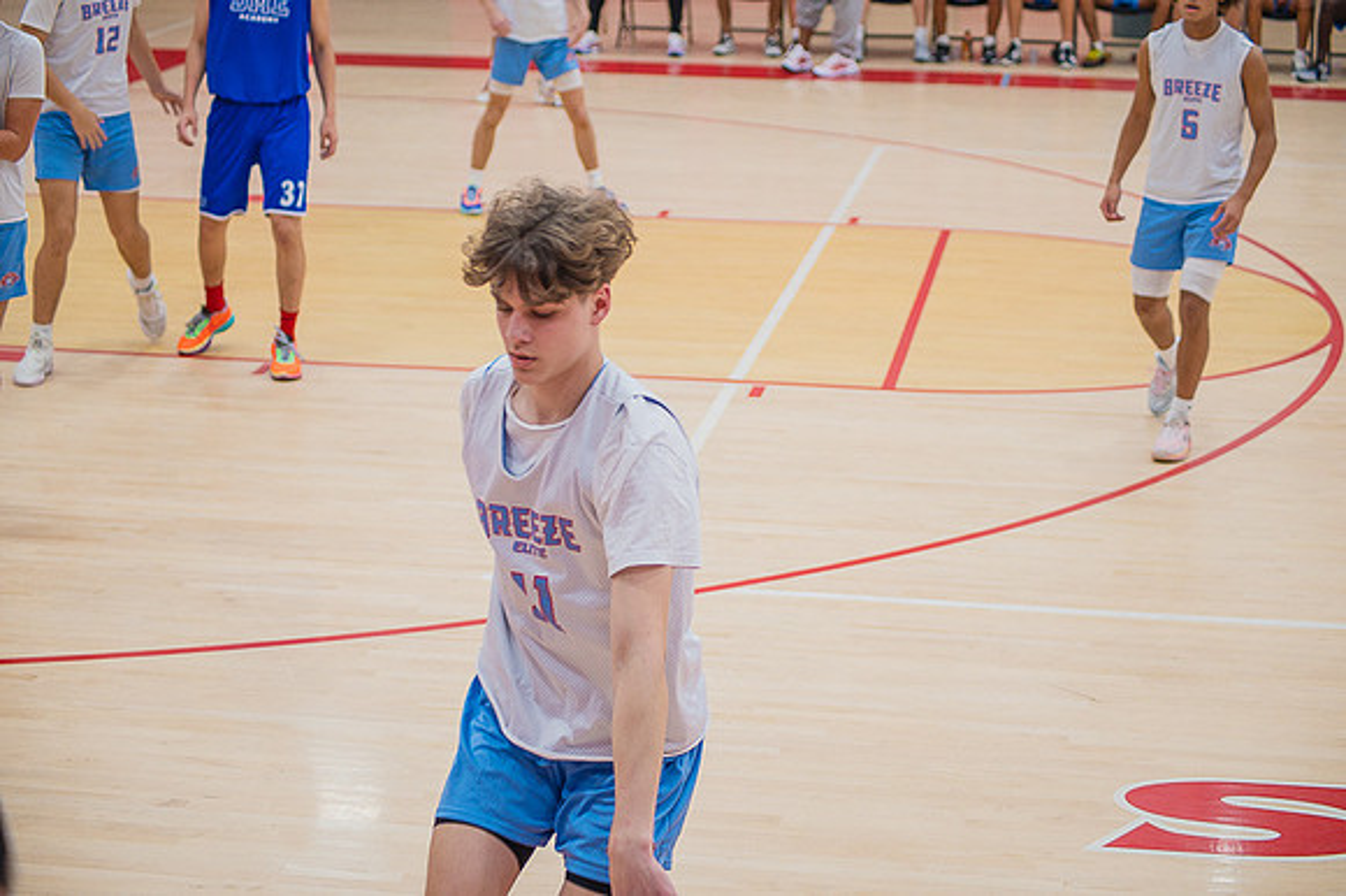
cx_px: 673
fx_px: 2802
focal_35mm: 75
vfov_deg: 18.2
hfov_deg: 27.0
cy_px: 448
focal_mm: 75
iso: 1000
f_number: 4.5
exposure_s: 1/250
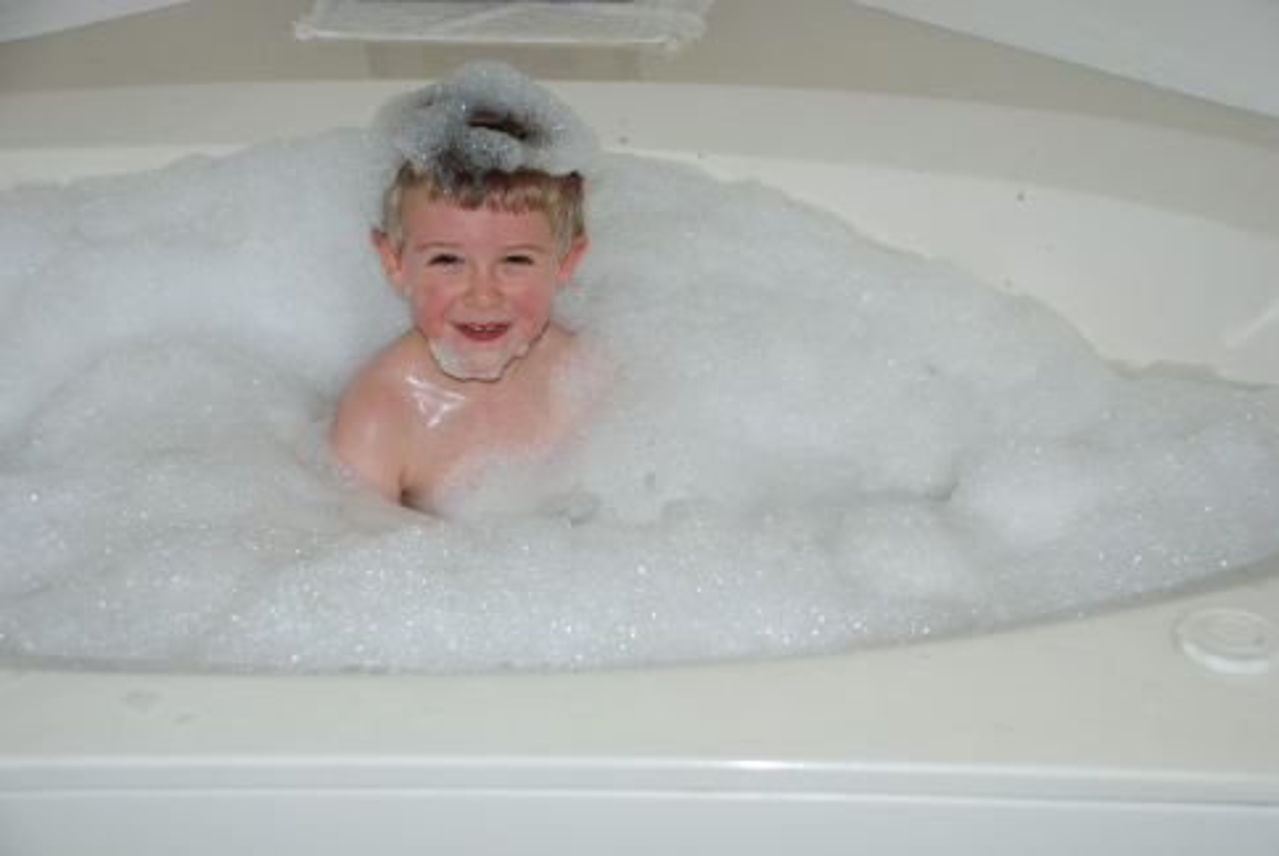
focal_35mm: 57
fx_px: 2028
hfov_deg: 35.0
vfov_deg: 23.8
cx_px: 640
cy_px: 428
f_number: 4.5
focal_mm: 38
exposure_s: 1/60
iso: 200
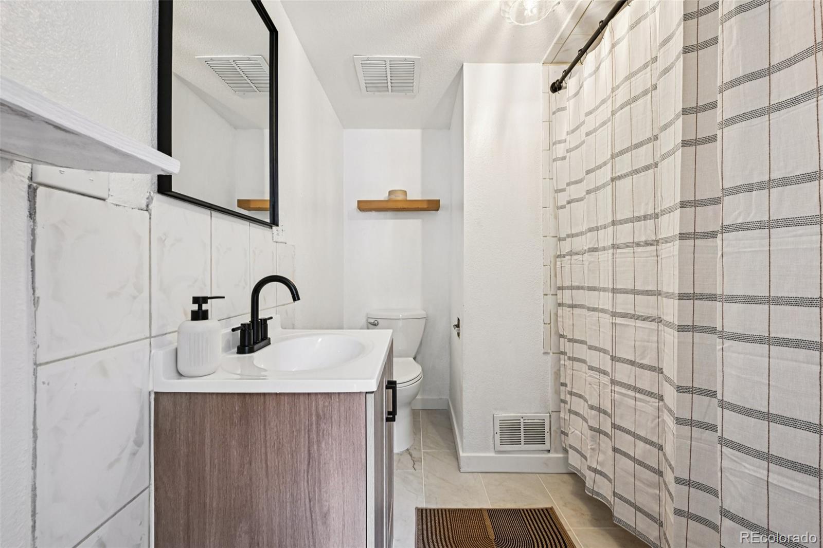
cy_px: 274
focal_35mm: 14
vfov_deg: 81.2
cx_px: 412
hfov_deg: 104.3
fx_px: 320
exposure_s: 1/6
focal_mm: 14
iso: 400
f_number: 11
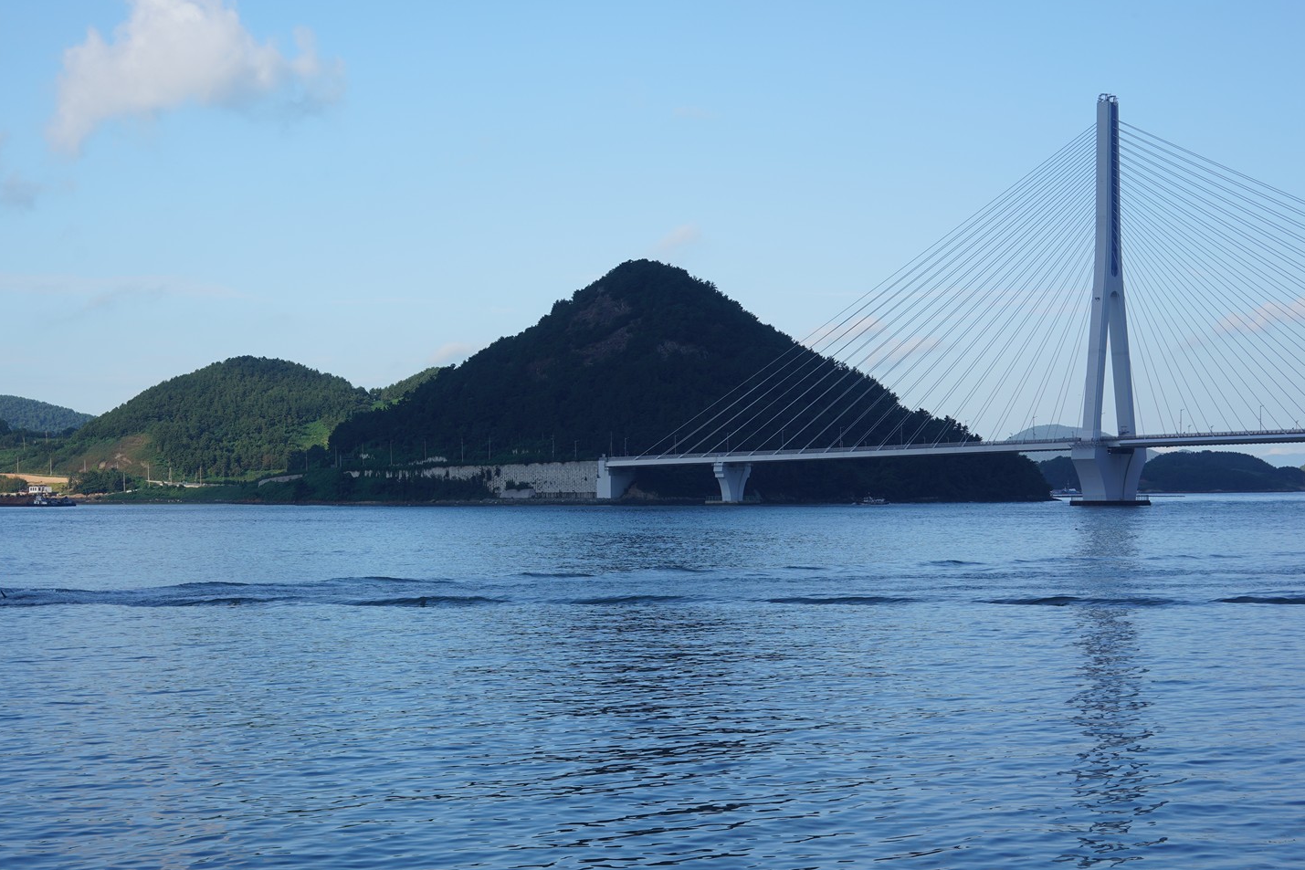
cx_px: 456
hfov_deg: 39.9
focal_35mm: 49
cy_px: 410
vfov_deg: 27.5
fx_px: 1776
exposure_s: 1/100
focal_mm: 35
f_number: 11
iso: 100
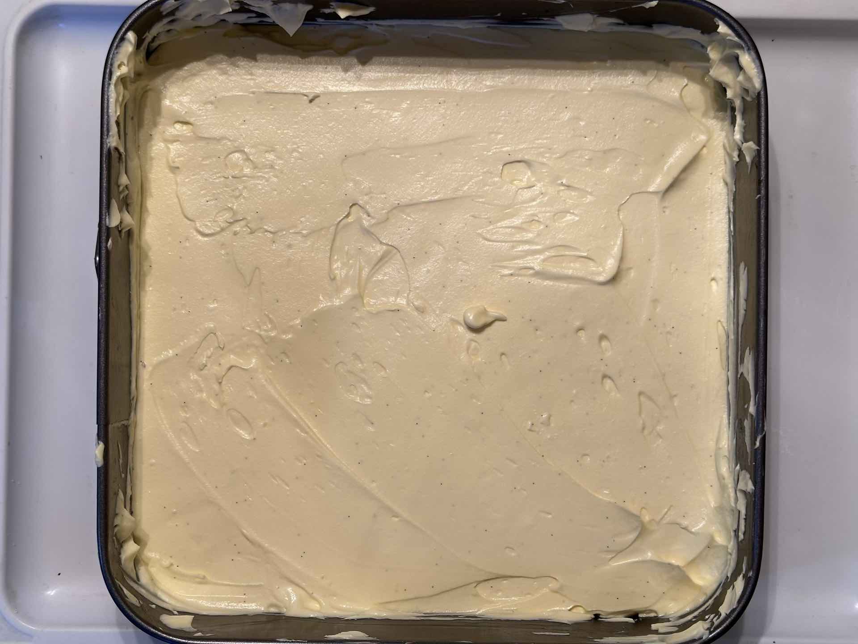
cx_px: 429
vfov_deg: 30.3
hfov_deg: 39.7
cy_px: 322
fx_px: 1190
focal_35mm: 48
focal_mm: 6.86
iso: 64
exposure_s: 1/50
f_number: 1.78
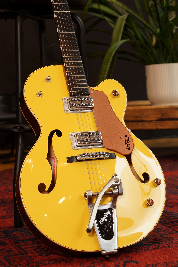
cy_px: 134
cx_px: 89
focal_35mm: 82
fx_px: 612
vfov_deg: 24.6
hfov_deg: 16.6
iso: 100
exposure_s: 1/13
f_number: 5.6
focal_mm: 55
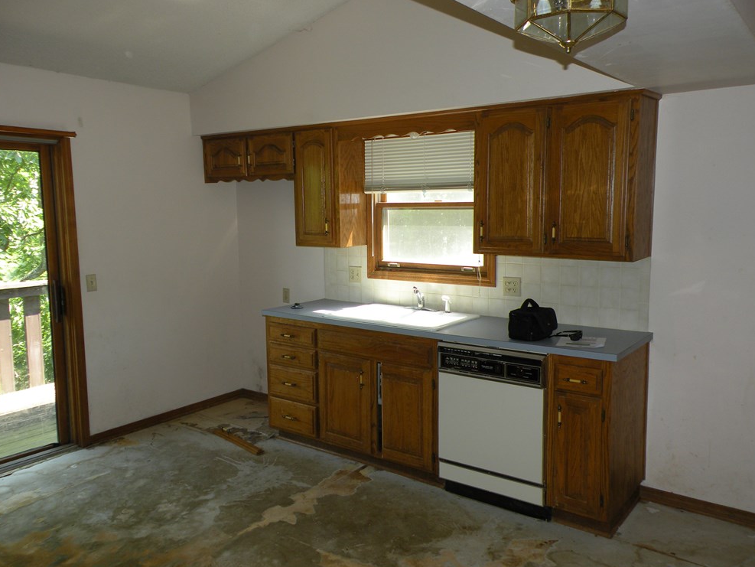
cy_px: 280
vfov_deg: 49.8
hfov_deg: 63.4
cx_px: 374
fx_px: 611
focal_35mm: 28
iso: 64
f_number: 2.8
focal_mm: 4.7
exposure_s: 1/60
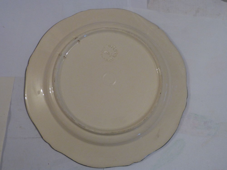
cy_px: 85
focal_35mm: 36
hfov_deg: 51.4
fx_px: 236
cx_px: 114
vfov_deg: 39.7
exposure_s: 1/20
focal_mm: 6.3
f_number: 3.1
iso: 400
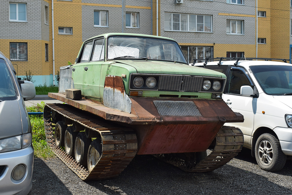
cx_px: 146
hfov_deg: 46.4
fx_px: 341
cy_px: 98
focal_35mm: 42
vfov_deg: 31.9
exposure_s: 1/800
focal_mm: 28
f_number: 6.3
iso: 200
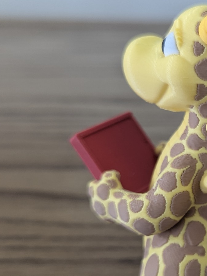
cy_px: 180
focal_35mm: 68
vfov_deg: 28.4
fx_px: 542
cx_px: 231
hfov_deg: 20.6
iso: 140
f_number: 1.85
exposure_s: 1/120
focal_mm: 6.81
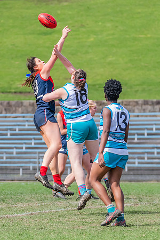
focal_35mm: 557
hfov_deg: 2.5
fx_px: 3716
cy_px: 139
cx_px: 54
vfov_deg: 3.7
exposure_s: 1/1600
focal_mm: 260
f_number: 7.1
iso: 800
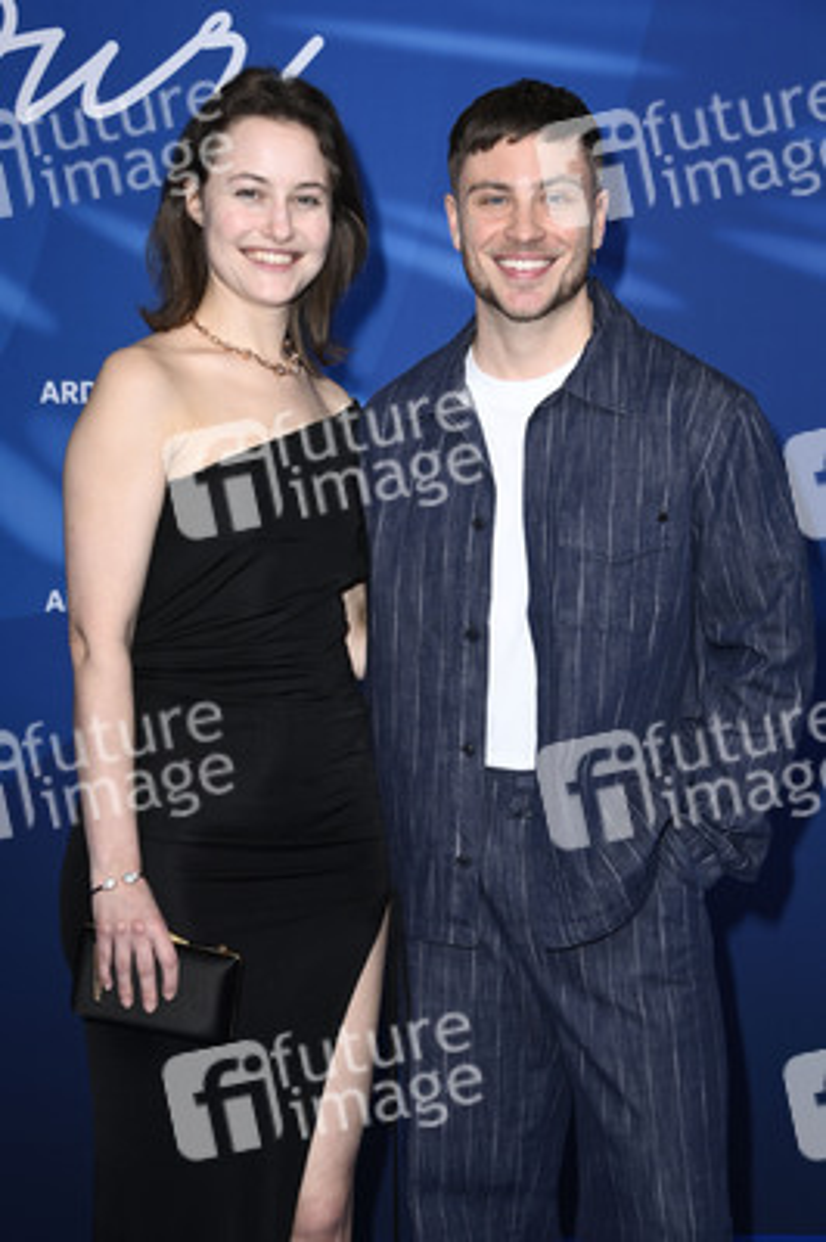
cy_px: 621
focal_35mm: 82
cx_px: 413
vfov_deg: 24.8
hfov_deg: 16.6
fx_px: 2827
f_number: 6.3
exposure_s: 1/250
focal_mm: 82
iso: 640
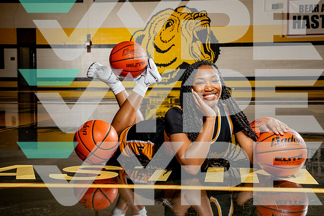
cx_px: 163
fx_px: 558
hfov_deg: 32.4
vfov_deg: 21.9
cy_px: 98
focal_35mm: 62
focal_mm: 54
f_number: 9
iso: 800
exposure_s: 1/250
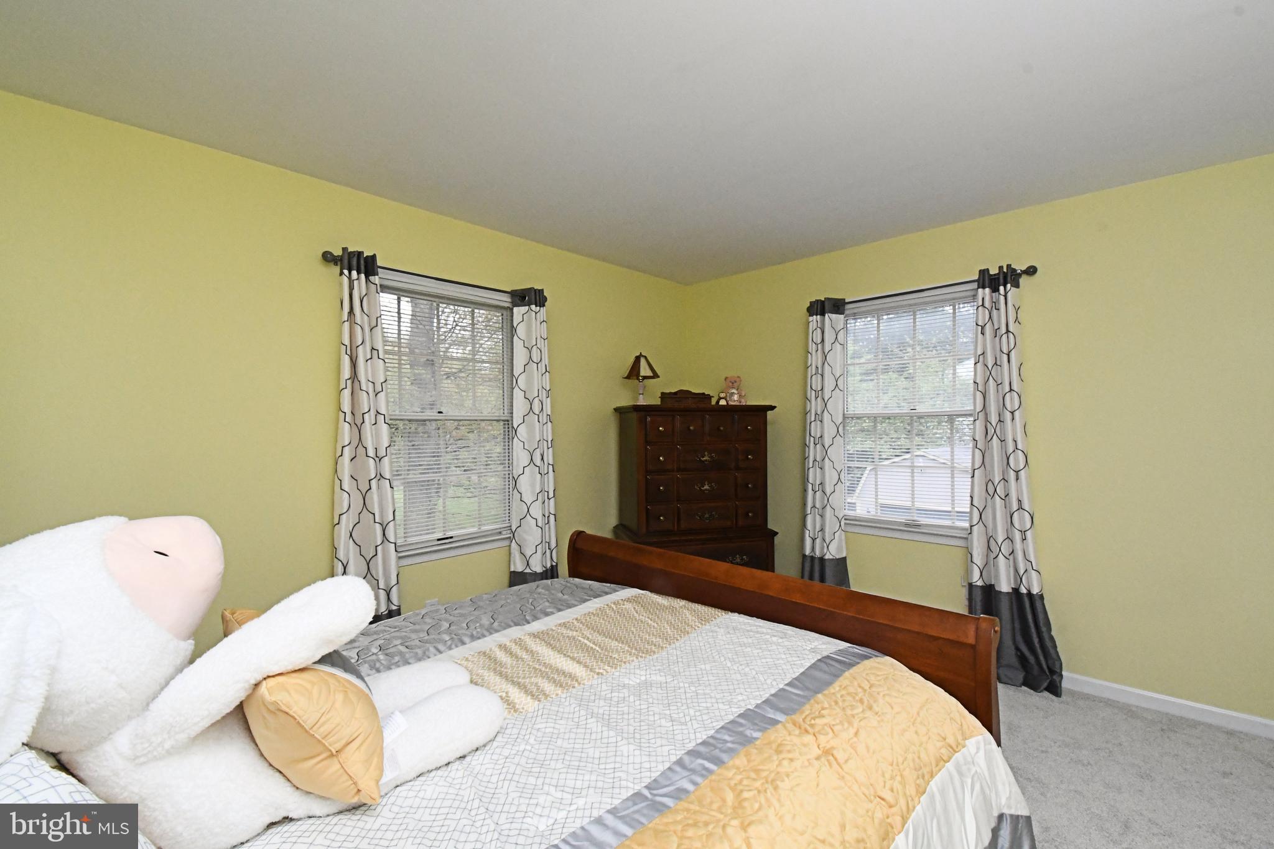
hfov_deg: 100.4
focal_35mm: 15
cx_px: 637
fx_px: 531
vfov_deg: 77.3
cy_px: 424
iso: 4000
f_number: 13
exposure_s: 1/250
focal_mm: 10
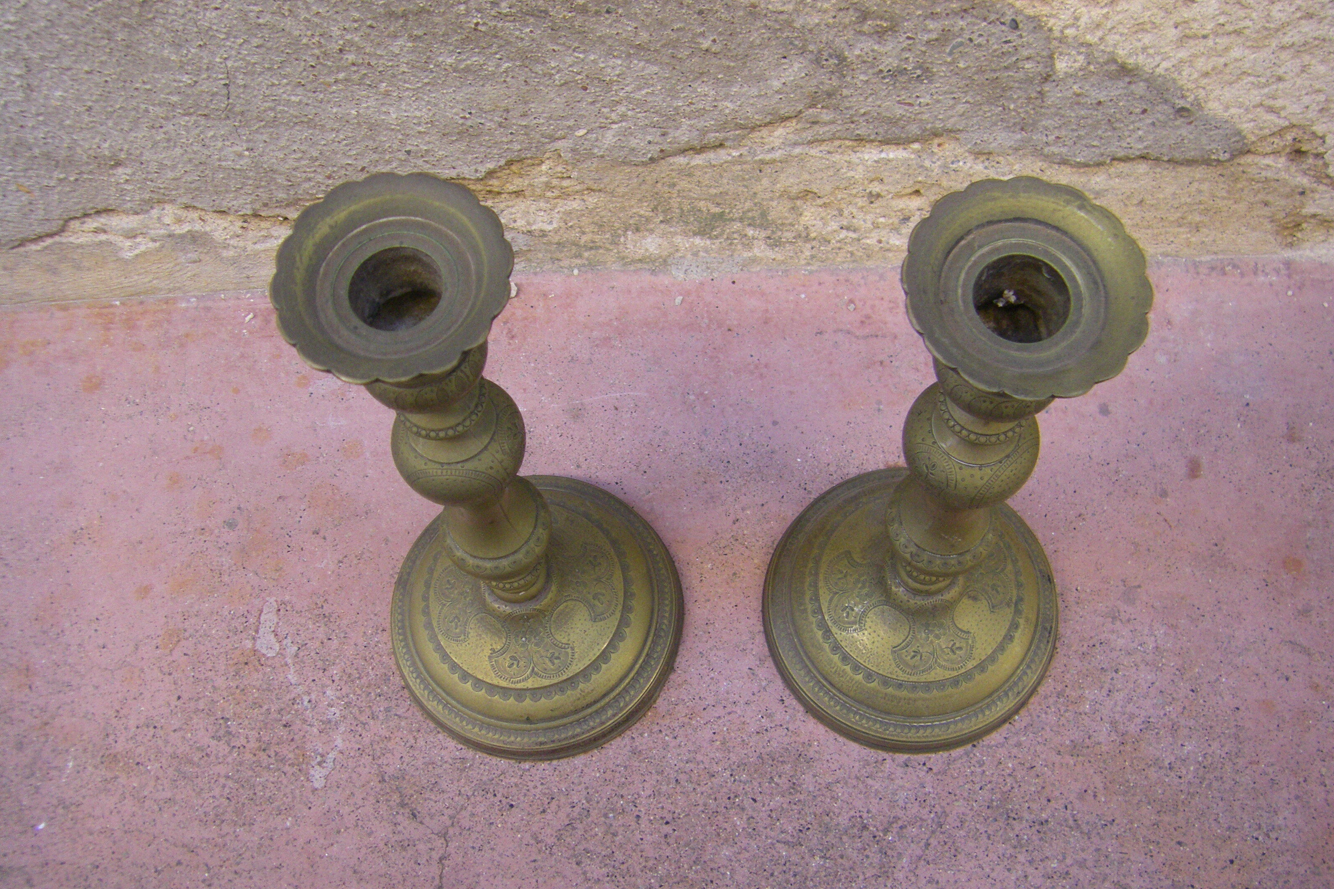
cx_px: 673
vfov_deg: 33.4
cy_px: 502
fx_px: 1482
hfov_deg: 48.5
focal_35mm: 40
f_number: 3.5
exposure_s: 1/50
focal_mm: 6.3
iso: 250
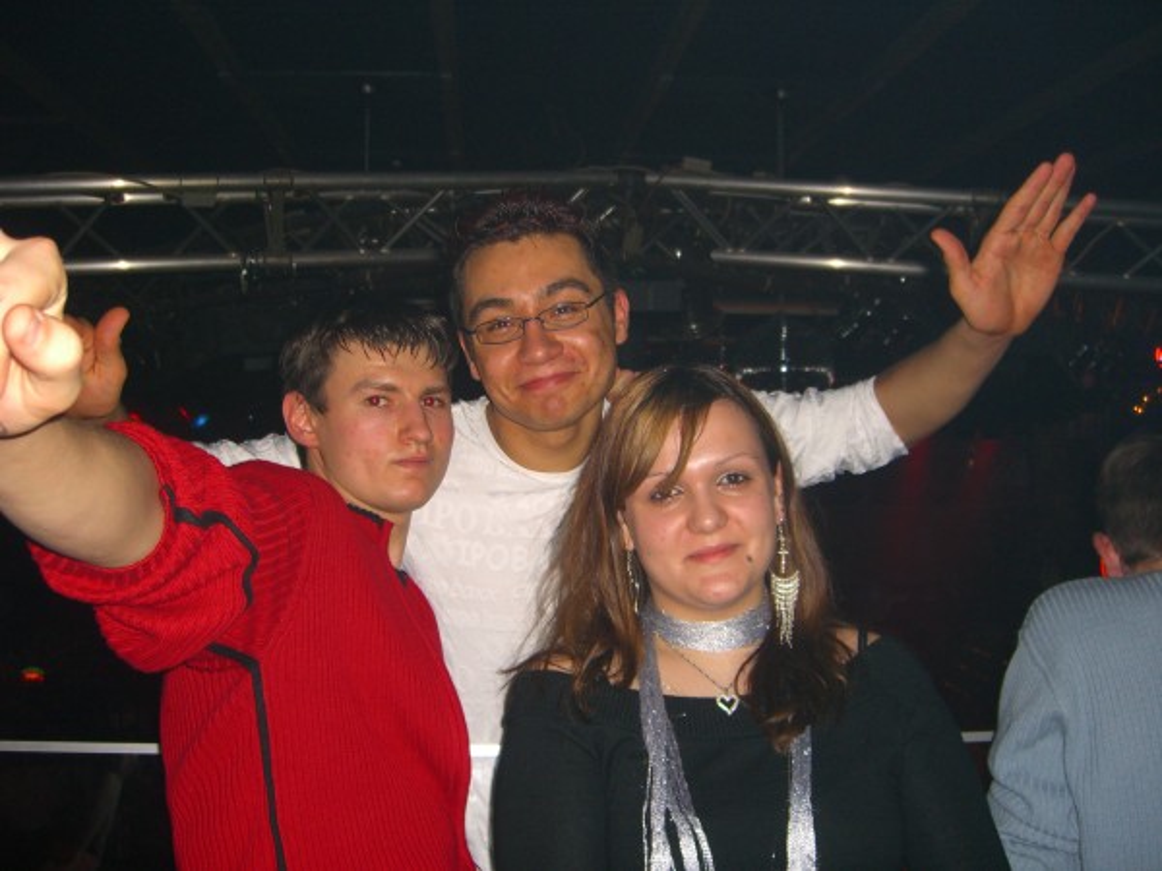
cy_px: 436
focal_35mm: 38
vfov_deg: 37.7
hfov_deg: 49.0
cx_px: 581
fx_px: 1276
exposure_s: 1/60
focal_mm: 7.9
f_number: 2.8
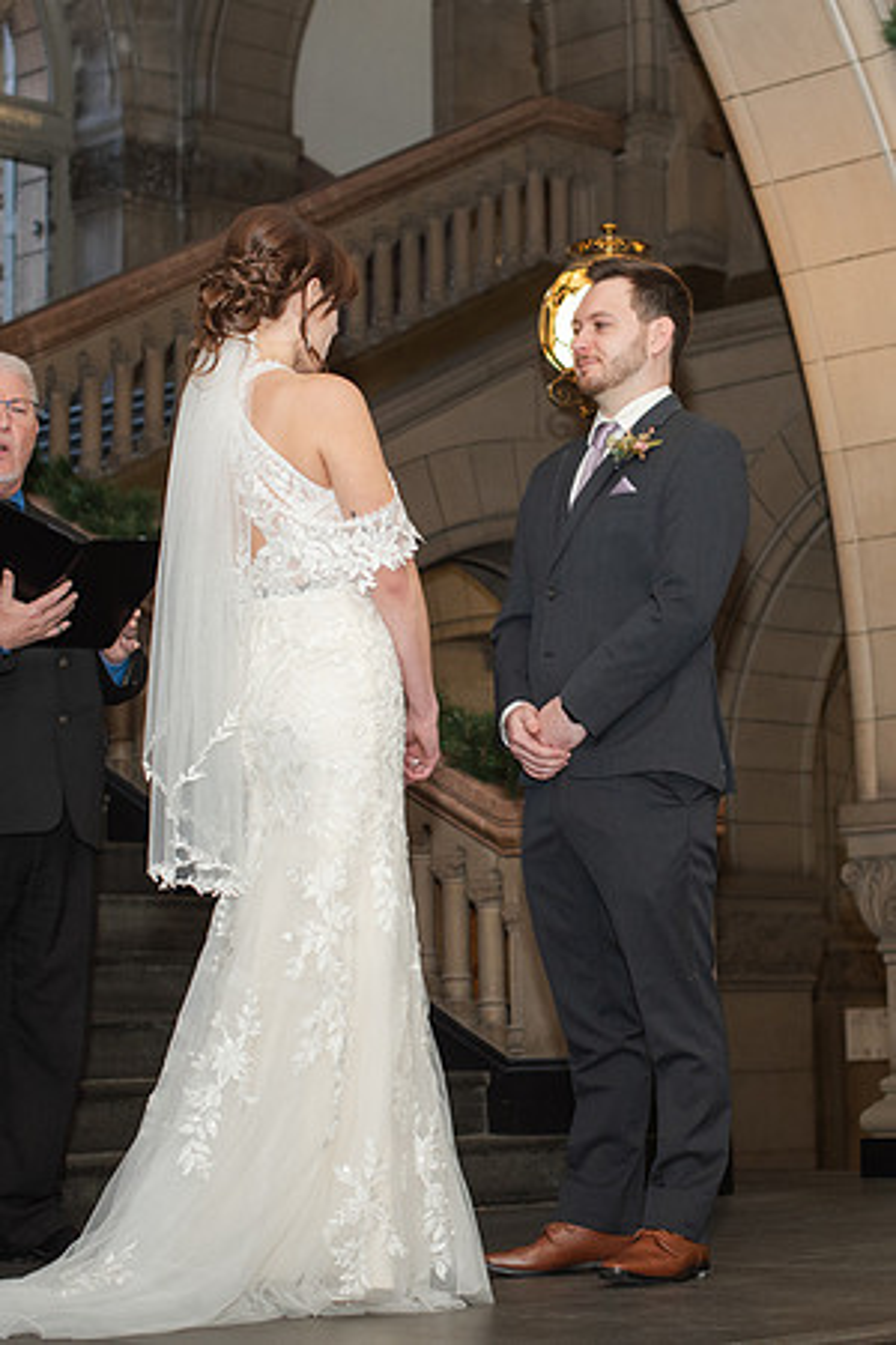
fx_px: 3148
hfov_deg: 16.2
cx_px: 577
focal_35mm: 84
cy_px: 588
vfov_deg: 24.1
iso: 800
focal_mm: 50
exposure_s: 1/200
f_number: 3.5
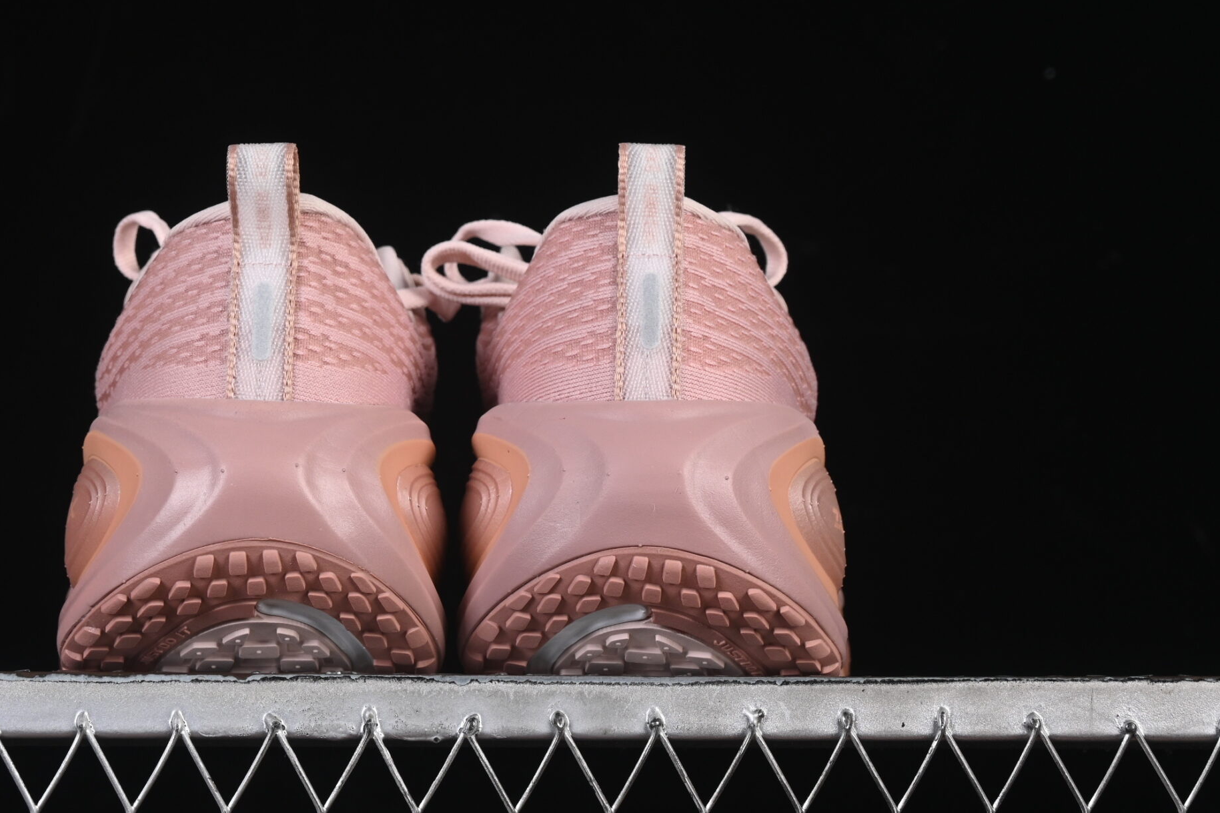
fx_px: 3558
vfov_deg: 13.0
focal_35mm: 105
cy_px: 322
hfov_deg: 19.4
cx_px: 458
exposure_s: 1/80
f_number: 8
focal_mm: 50
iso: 160
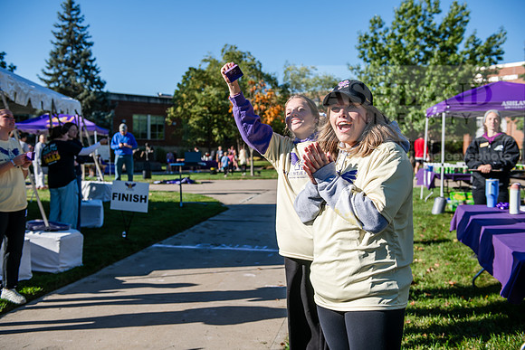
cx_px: 262
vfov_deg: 35.1
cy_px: 175
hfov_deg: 50.7
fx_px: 554
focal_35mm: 38
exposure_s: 1/640
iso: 64
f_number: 4
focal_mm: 38
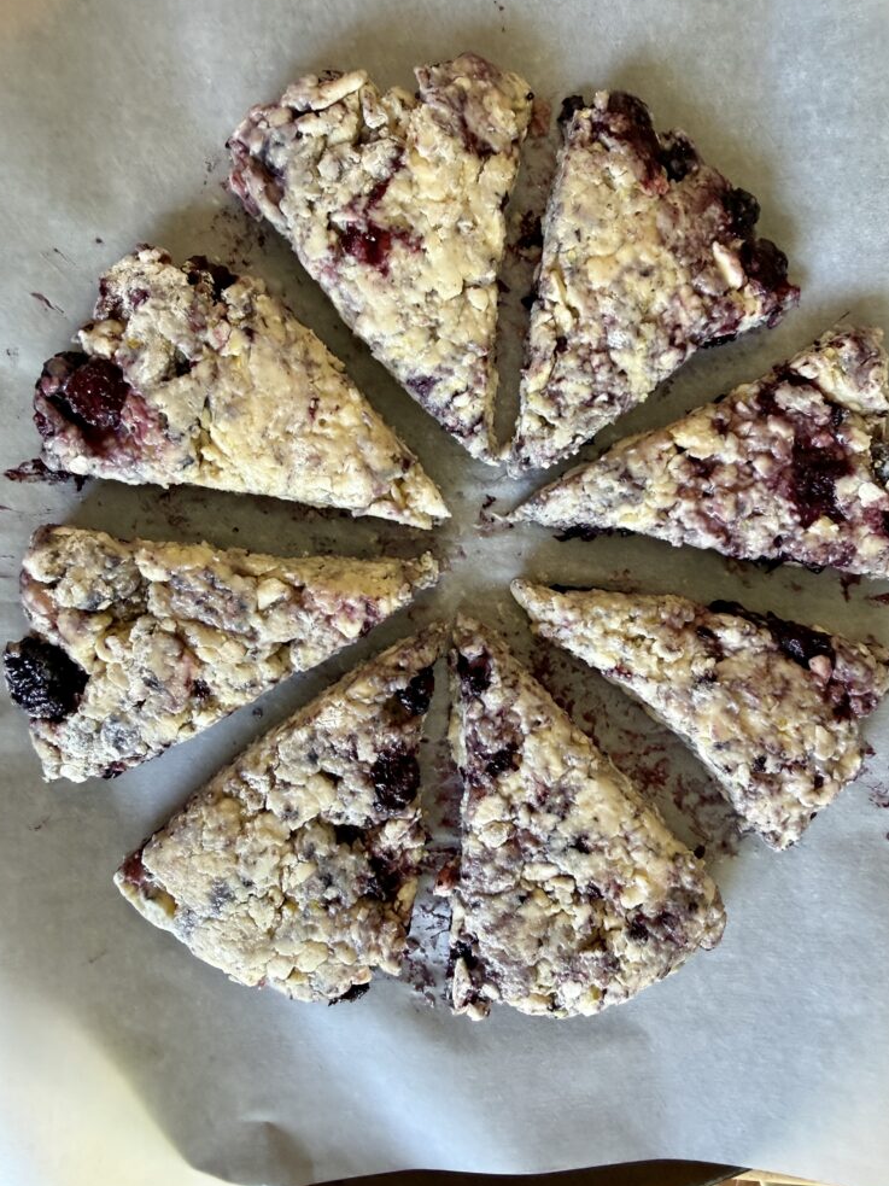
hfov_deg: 54.9
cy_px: 580
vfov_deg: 69.4
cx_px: 454
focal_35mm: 25
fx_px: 856
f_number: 2.2
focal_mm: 2.22
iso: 160
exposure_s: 1/60
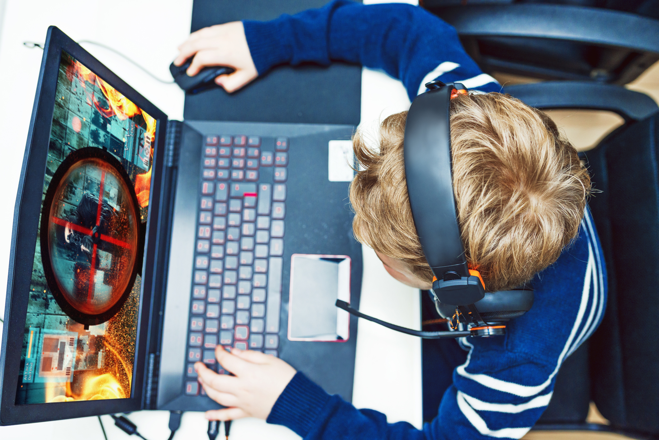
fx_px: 641
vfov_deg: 37.9
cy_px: 220
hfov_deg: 54.4
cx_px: 330
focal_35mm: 35
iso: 1000
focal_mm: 35
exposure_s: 1/100
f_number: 4
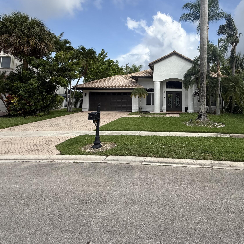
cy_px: 88
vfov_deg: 68.3
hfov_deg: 66.3
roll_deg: -0.8
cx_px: 176
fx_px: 175
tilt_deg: +5.5
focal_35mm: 22
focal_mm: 2.22
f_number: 2.2
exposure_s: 1/1848
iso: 50
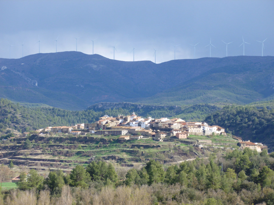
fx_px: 1456
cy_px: 102
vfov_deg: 8.1
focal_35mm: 184
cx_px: 137
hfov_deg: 10.7
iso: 100
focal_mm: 32.8
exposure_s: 1/160
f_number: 5.5
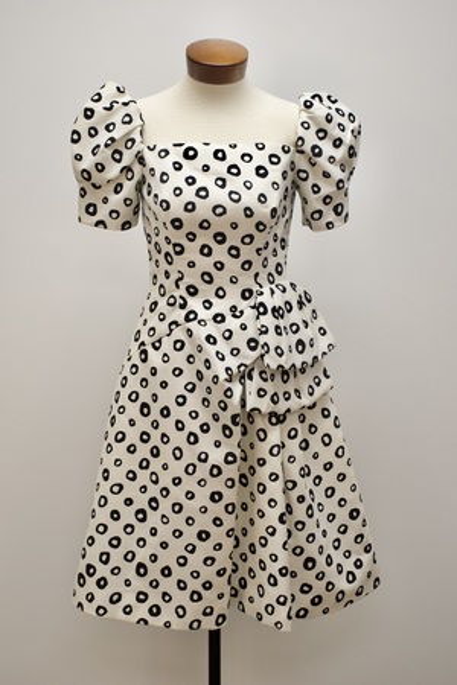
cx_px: 228
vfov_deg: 33.4
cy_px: 342
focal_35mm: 60
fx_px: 1142
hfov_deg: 22.6
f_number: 5.6
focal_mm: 40
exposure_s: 1/125
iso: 1600
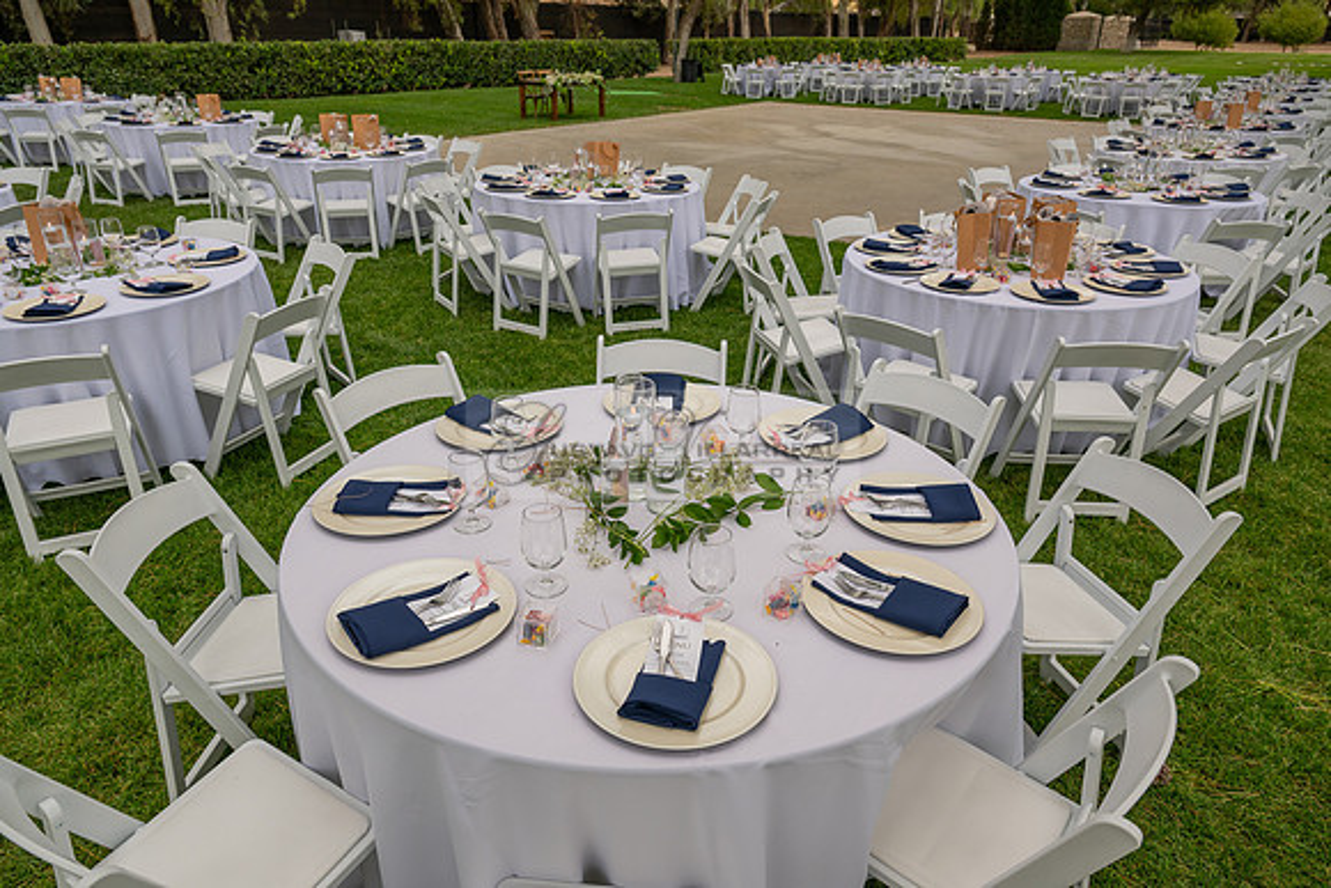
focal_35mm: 24
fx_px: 887
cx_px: 666
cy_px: 444
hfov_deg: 73.7
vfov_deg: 53.2
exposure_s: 1/200
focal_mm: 24
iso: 200
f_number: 5.6
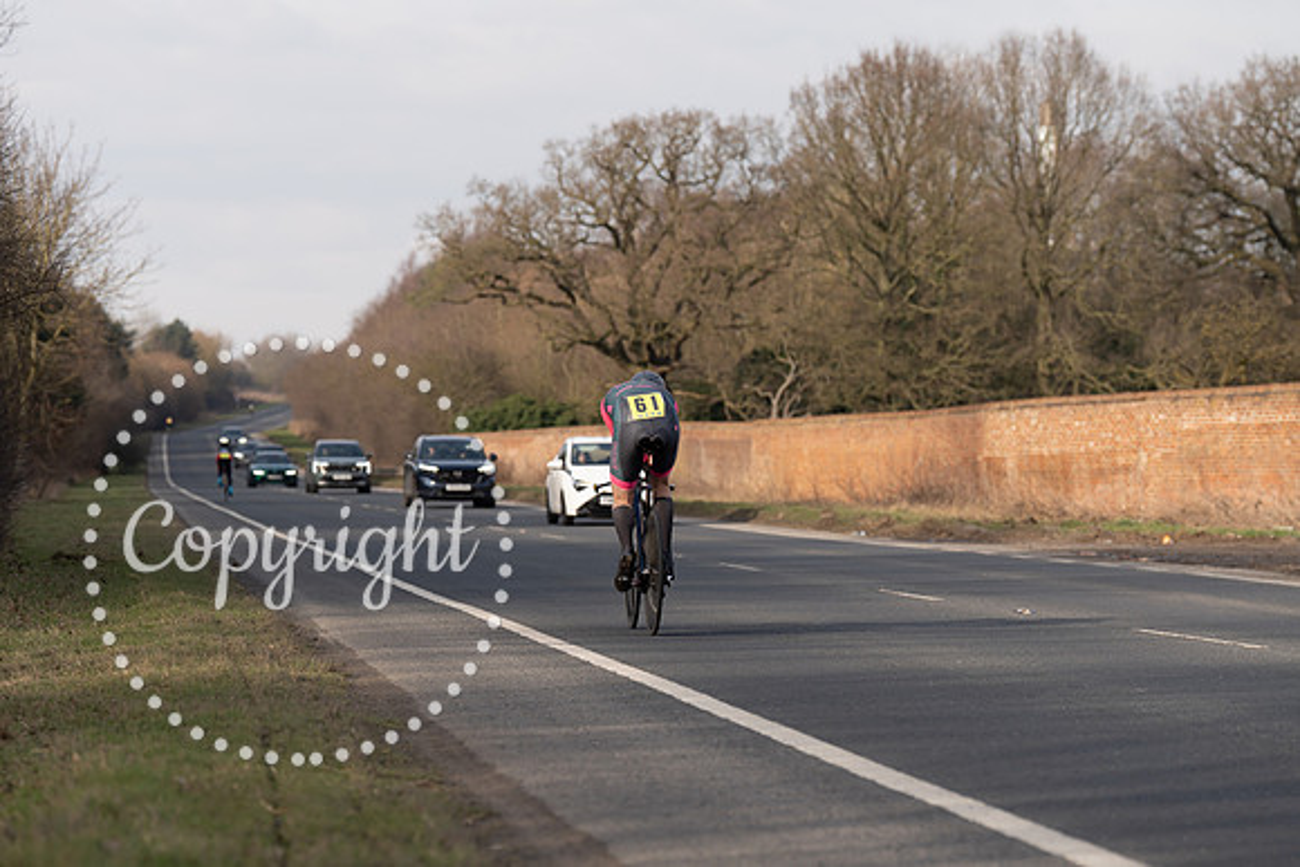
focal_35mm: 114
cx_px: 650
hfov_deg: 17.9
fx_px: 4117
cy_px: 434
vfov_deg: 12.0
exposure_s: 1/800
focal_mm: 114
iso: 160
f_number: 4
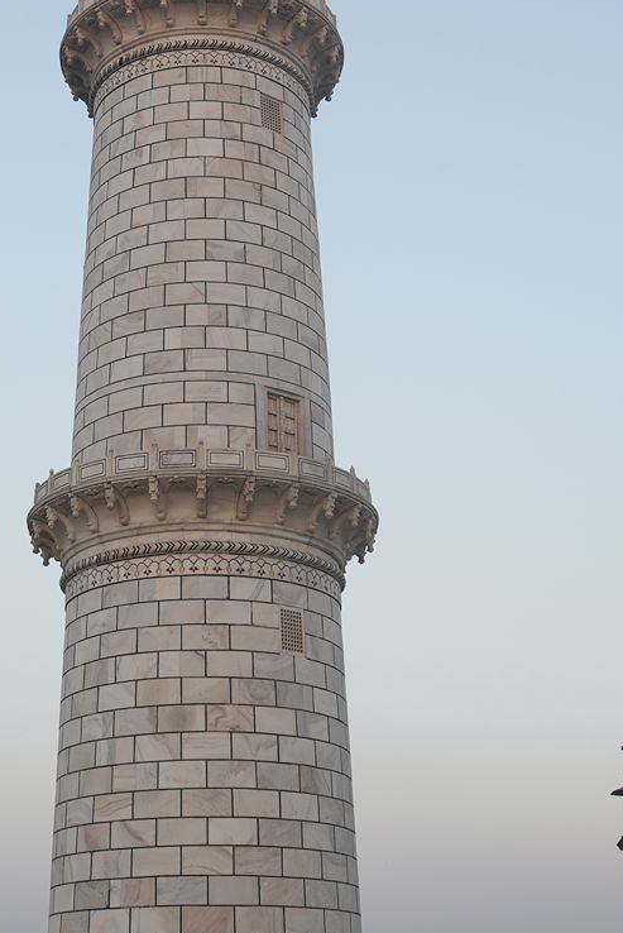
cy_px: 365
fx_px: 1685
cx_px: 205
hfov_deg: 20.9
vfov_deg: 30.8
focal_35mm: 65
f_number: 5
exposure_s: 1/100
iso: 100
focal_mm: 24
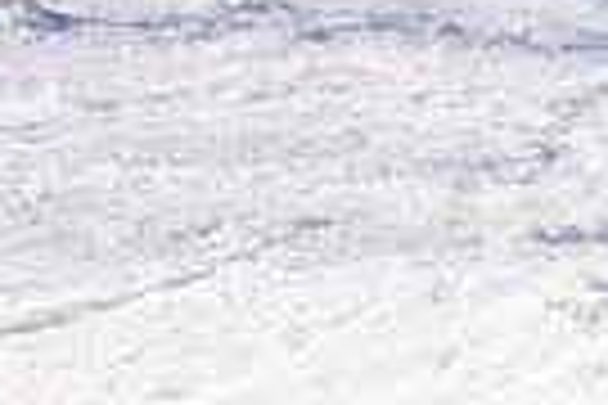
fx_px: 47589
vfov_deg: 0.5
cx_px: 1012
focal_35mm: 2818
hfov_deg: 0.7
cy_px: -198
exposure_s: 1/3200
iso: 640
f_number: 8
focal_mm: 560
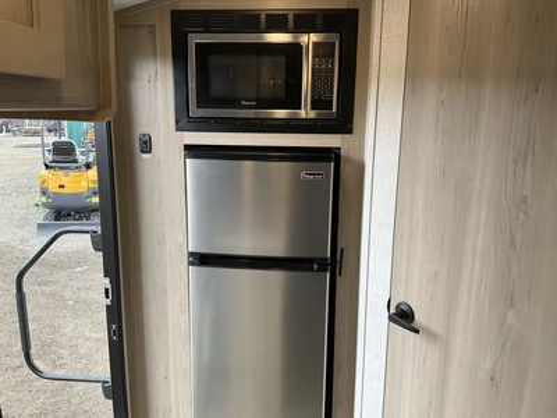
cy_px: 209
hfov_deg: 61.7
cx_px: 278
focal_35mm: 29
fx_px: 467
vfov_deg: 48.2
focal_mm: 3
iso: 50
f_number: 1.8
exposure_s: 1/122
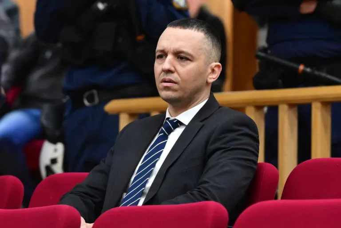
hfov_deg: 6.9
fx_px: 2841
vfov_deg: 4.6
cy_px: 114
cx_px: 170
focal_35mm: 300
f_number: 5
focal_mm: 200
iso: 8000
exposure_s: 1/200
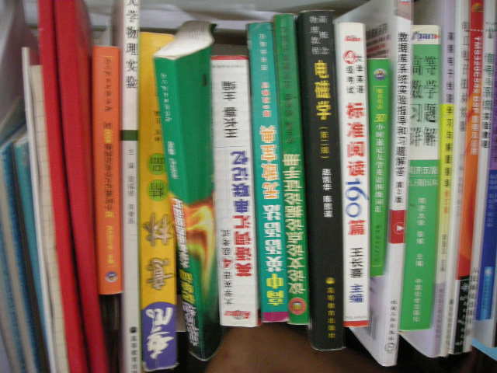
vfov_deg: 40.7
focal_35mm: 35
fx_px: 503
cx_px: 248
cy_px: 186
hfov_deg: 52.6
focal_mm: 5.7
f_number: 2.8
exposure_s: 1/9.7
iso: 400
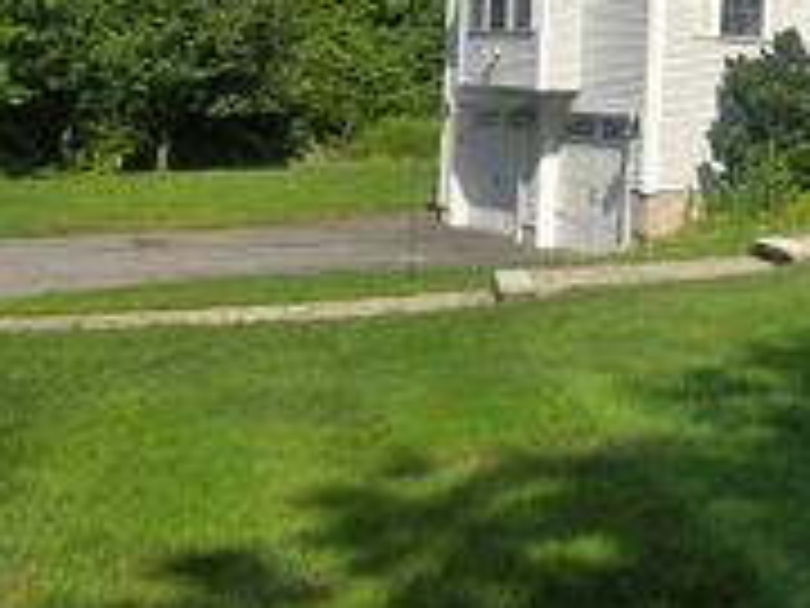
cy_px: 29
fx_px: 1498
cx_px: 904
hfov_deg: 27.5
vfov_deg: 22.2
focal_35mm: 64
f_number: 1.8
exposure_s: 1/1910
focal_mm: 5.4
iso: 25
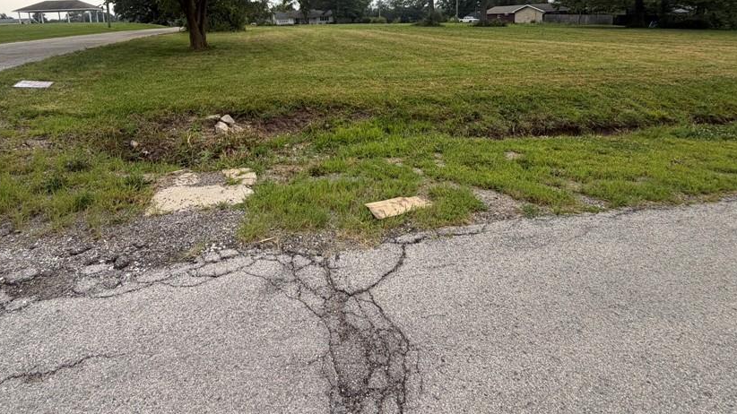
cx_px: 331
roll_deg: +4.0
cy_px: 71
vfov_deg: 53.6
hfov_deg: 89.3
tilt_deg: -8.4
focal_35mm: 19
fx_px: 371
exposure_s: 1/306
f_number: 2.2
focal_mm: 2.22
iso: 50
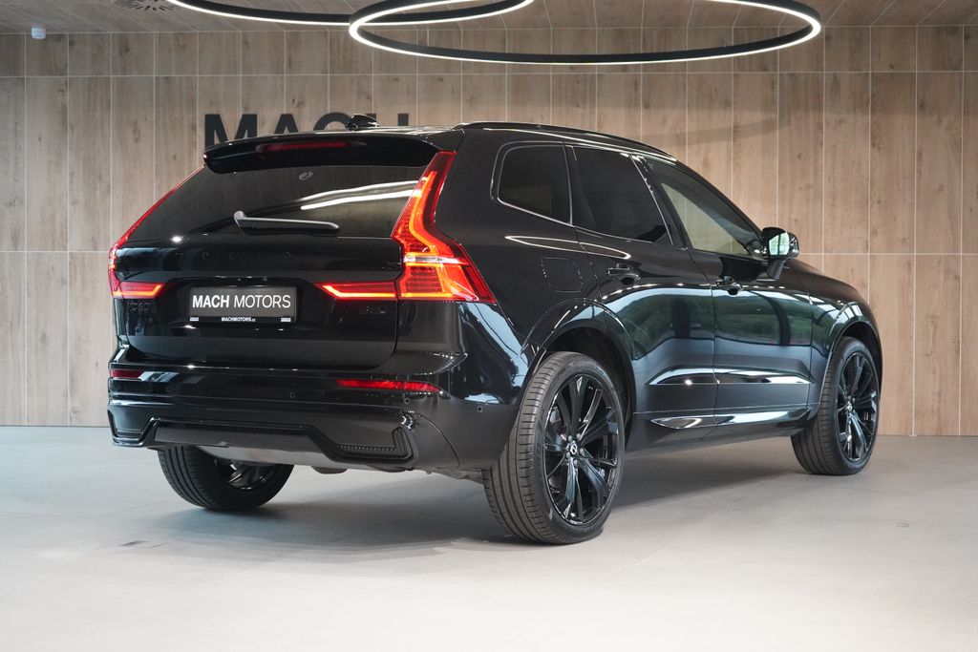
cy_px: 326
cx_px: 489
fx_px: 1630
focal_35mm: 60
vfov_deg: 22.6
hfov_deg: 33.4
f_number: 5
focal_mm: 60
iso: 12800
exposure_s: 1/160
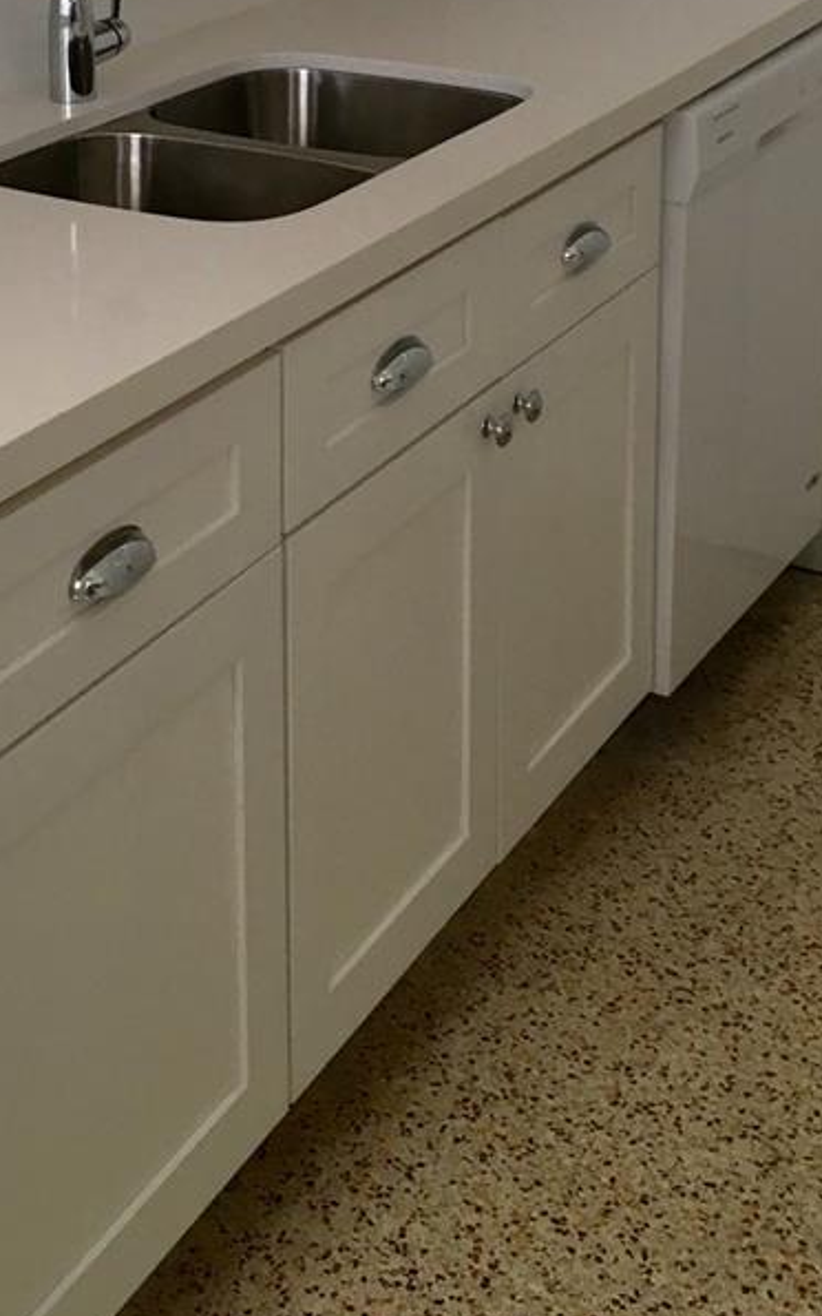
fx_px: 2222
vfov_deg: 30.7
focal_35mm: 62
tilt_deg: -10.6
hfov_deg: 20.8
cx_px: 234
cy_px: 20
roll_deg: +0.1
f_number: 2.2
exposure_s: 1/30
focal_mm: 4.15
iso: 32
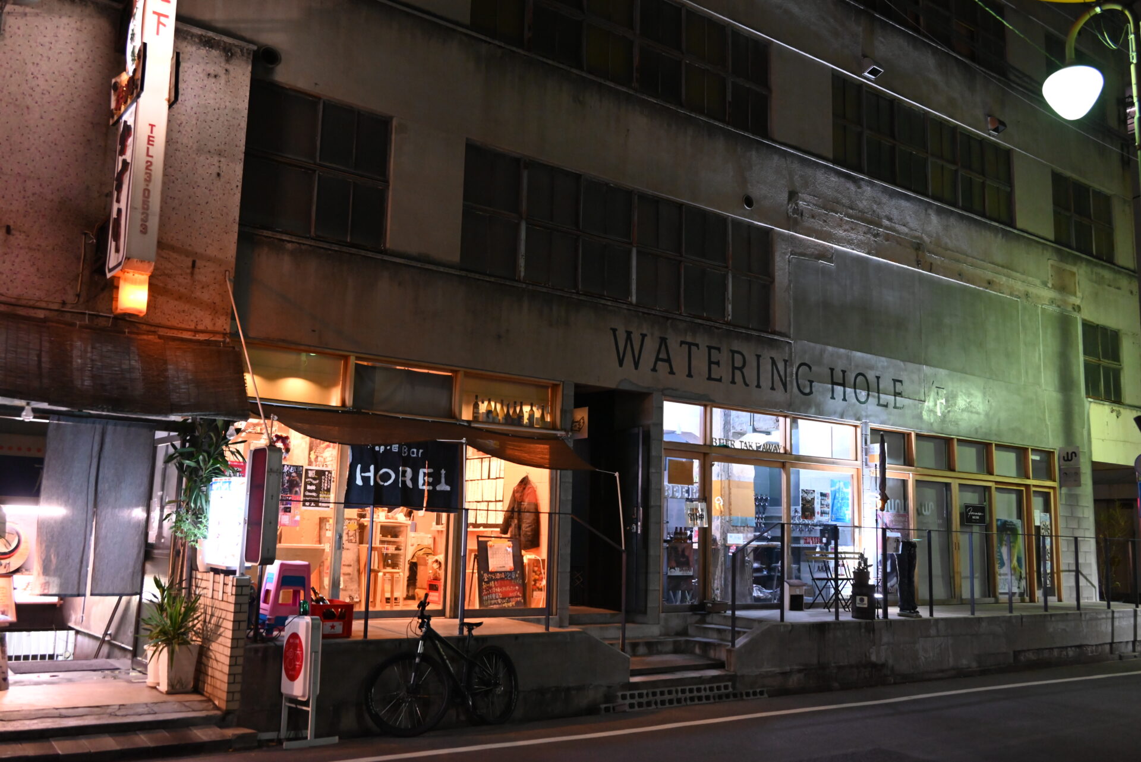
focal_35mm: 32
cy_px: 381
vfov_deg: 40.6
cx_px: 570
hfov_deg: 57.9
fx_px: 1030
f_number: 4.8
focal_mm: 32.5
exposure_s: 1/30
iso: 4500
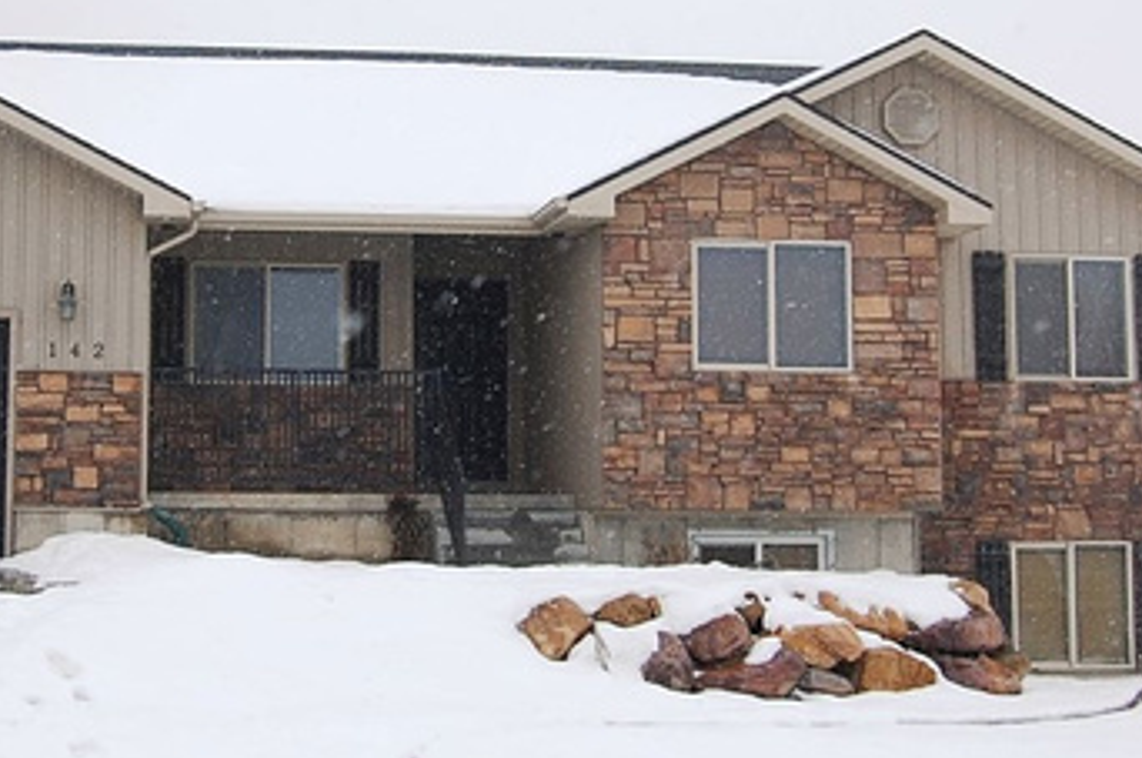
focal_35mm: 73
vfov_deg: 18.6
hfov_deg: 27.5
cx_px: 334
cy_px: 289
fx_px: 2312
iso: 200
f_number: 9
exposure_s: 1/320
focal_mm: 26
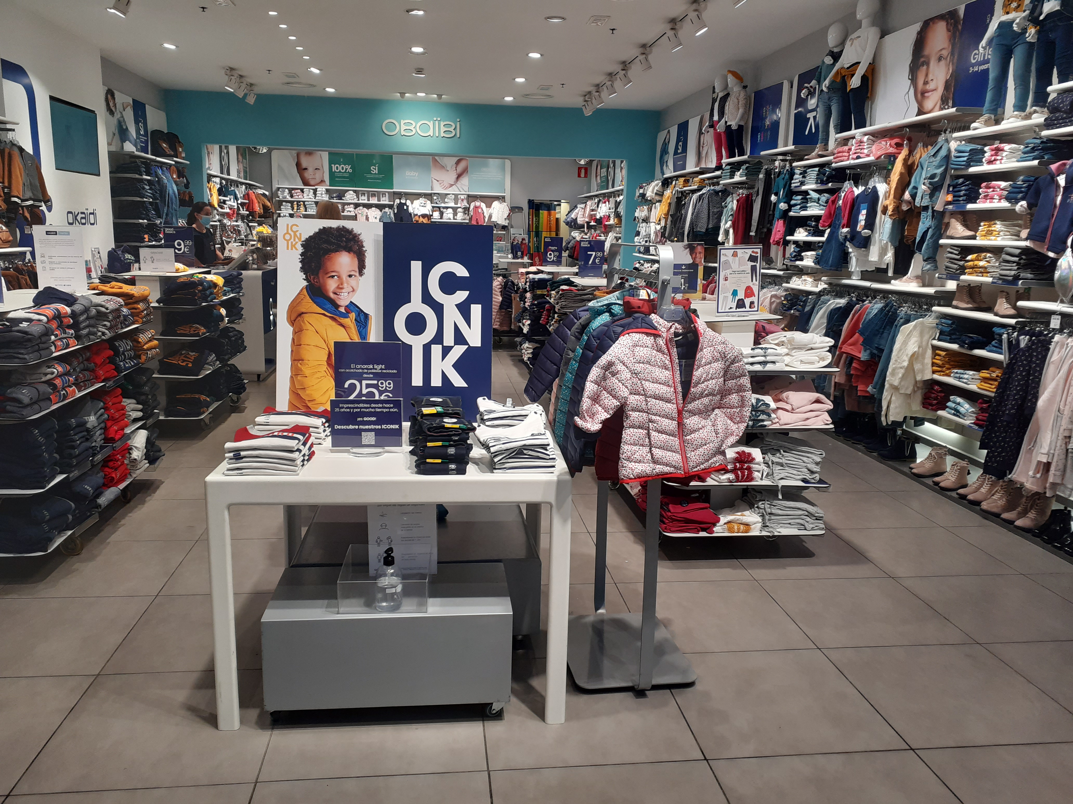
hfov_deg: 65.3
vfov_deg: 51.4
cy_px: 402
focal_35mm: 27
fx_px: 837
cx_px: 536
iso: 40
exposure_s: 1/121
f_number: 1.9
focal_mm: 3.6
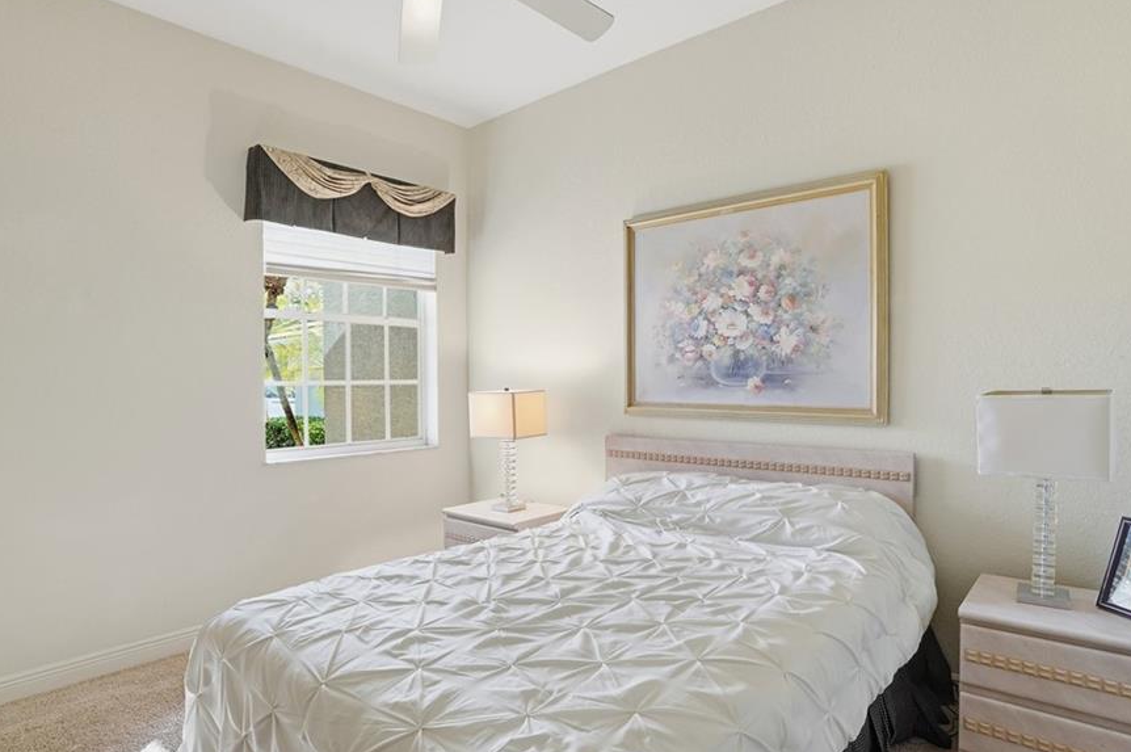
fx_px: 596
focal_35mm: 19
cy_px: 393
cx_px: 602
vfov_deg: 64.4
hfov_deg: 86.8
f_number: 9
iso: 200
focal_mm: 16
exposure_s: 1/20
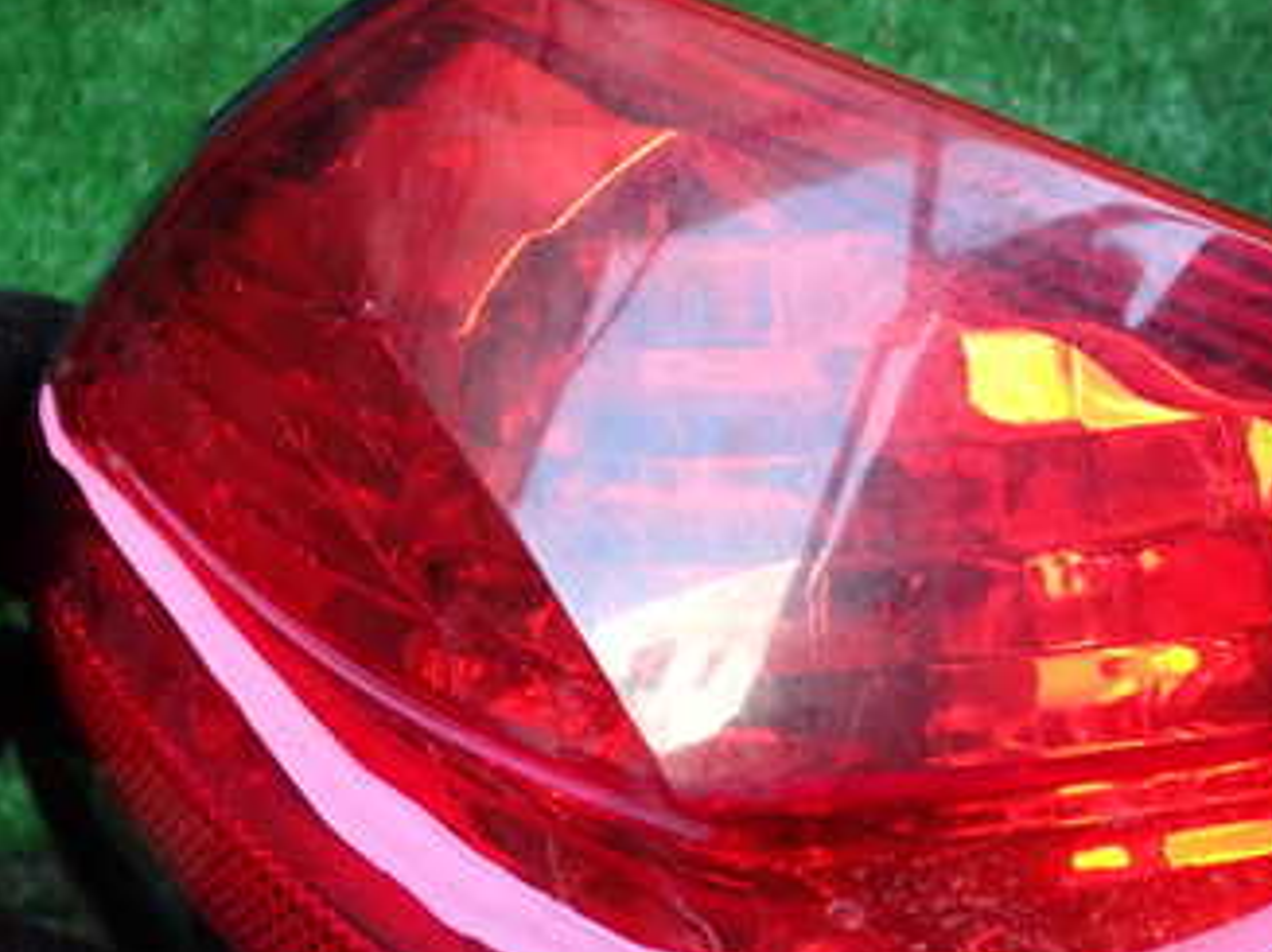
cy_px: 357
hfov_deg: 34.3
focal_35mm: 55
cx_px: 941
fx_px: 2020
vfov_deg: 26.5
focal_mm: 5.4
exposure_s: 1/60
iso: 200
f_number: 2.3
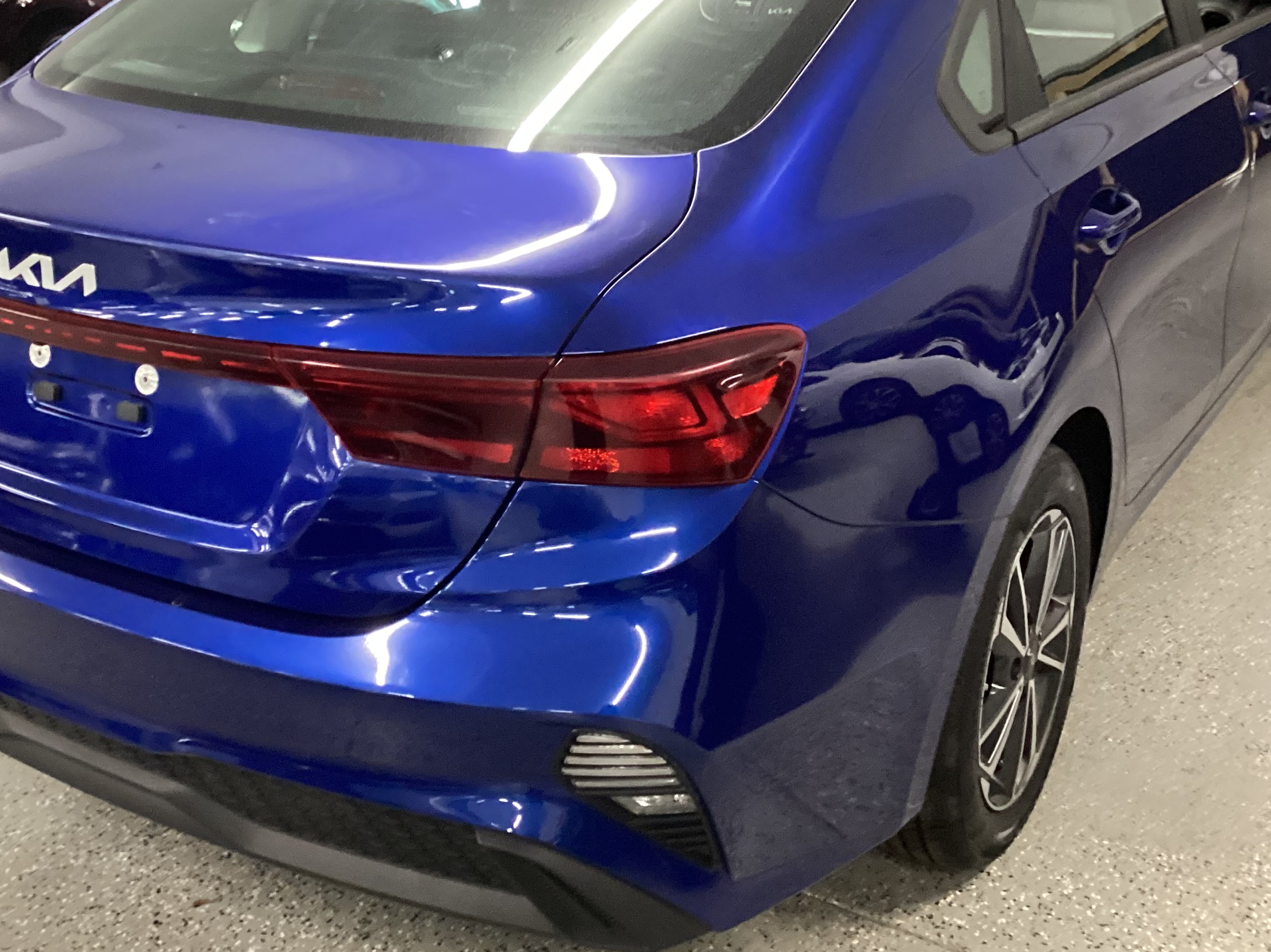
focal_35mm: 45
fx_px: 1652
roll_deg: +1.2
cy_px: 361
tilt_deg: -20.0
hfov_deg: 41.8
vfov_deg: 32.0
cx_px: 488
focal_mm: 3.3
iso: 400
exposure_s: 1/40
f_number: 2.4
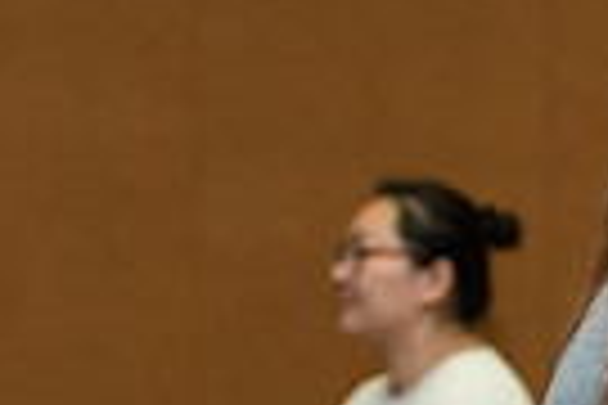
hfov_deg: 6.8
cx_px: 865
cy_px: 556
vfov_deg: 4.5
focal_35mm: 301
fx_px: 5083
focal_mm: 70
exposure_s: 1/200
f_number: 3.2
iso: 1250
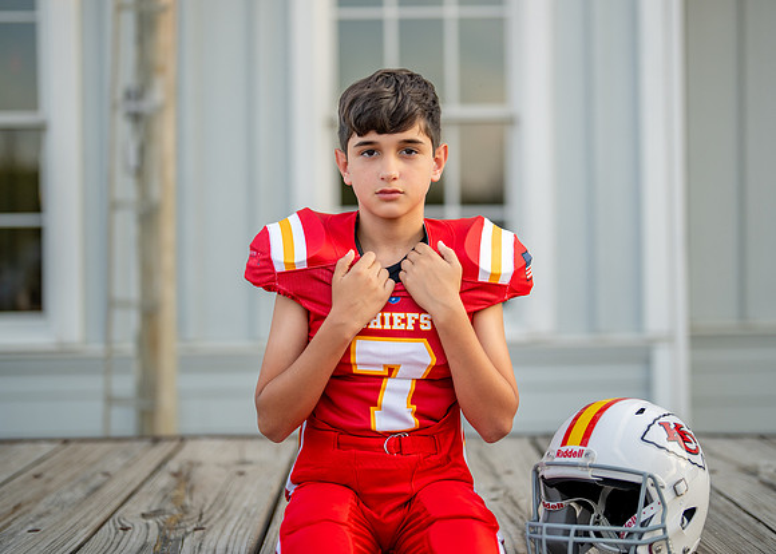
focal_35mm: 59
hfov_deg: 33.4
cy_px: 249
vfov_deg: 24.2
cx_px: 409
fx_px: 1294
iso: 200
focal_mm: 50
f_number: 1.2
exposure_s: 1/2000
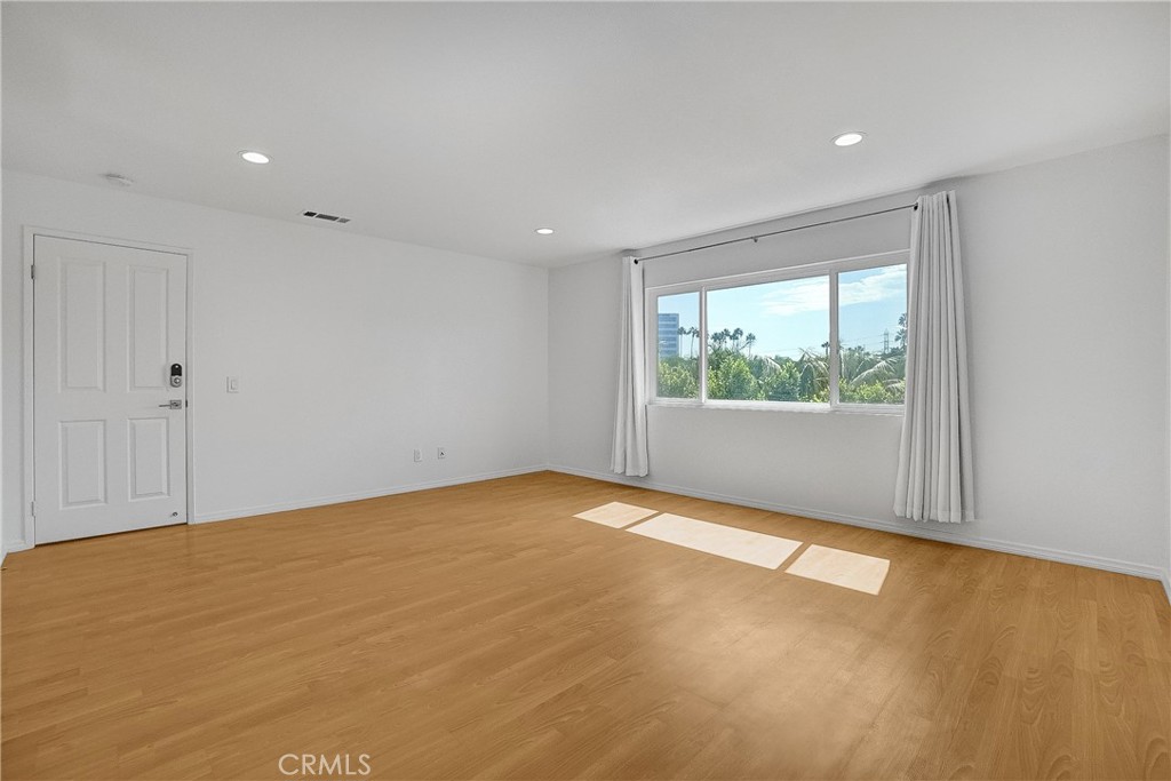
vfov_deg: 77.3
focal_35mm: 15
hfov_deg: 100.4
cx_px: 586
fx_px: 488
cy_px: 390
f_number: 9
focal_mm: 10
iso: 1000
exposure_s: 1/640
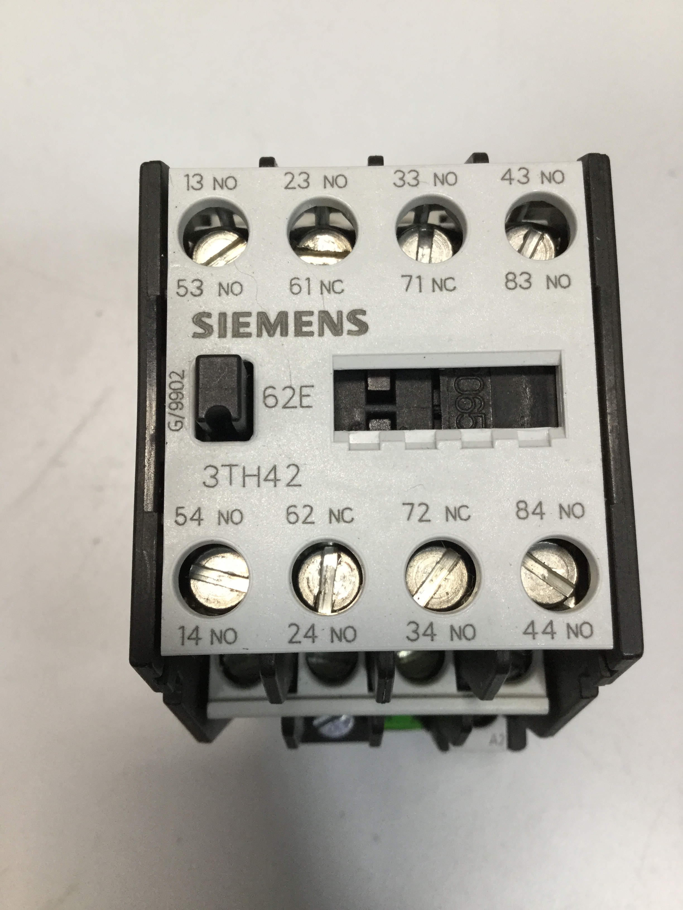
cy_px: 455
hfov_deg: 45.4
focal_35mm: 31
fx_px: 816
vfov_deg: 58.4
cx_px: 342
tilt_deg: -81.3
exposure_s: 1/30
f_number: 2.4
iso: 40
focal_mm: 3.3
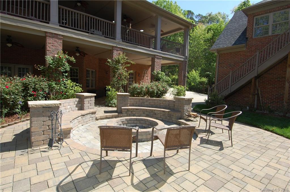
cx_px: 145
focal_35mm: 18
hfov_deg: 90.1
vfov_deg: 67.2
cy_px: 96
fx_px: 145
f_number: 8
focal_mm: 12
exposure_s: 1/250
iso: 200
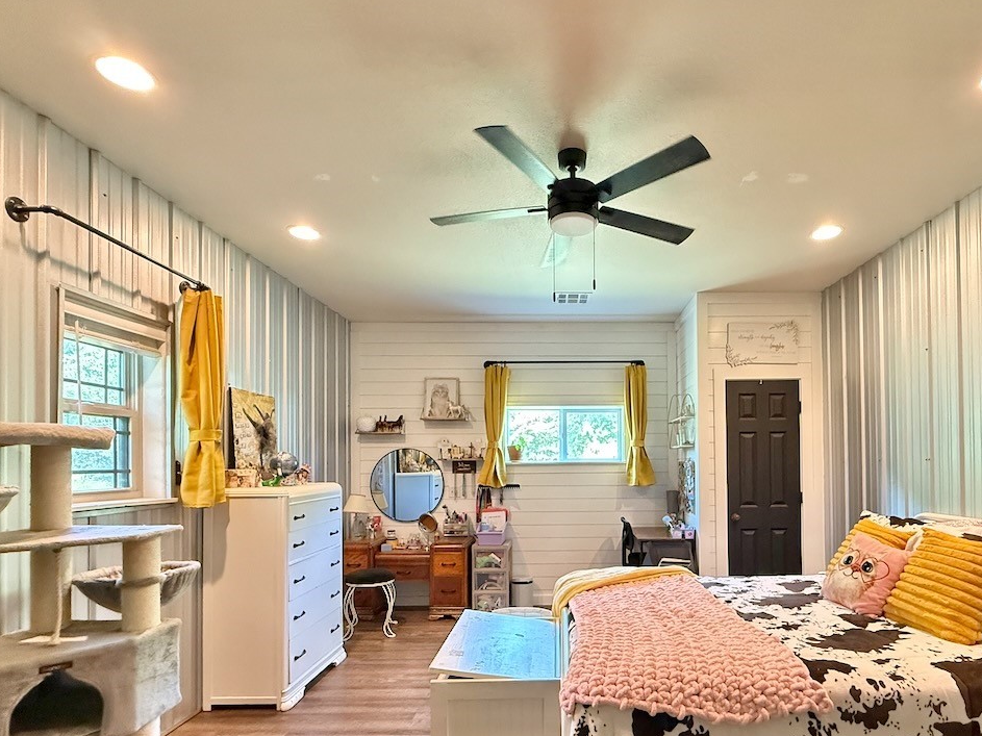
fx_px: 539
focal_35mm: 19
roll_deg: +0.0
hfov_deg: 84.0
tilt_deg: +0.7
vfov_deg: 67.7
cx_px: 572
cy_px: 456
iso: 800
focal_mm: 2.22
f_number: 2.2
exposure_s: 1/60
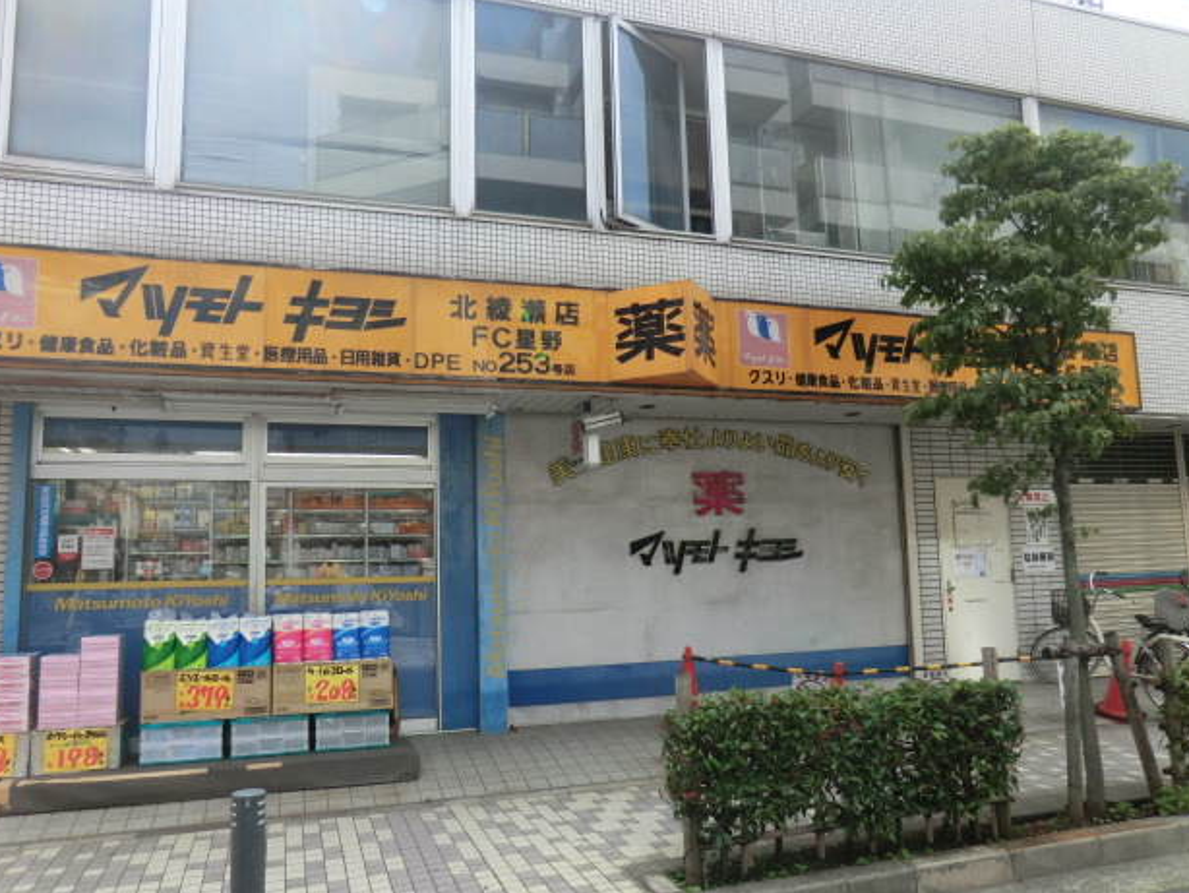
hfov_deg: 69.4
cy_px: 446
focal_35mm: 25
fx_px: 859
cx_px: 593
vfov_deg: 54.9
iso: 80
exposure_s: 1/400
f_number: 3.2
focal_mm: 4.3
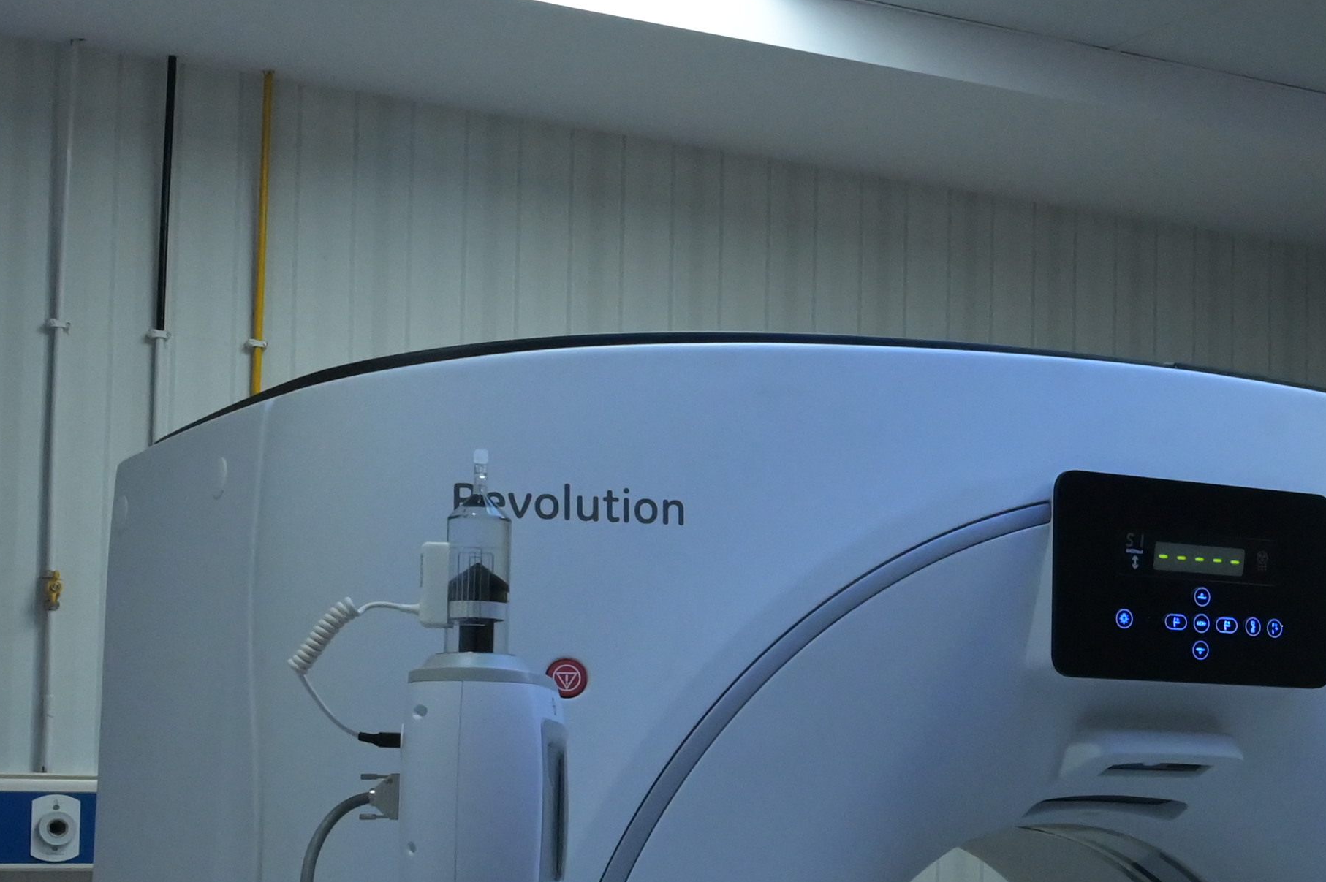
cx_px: 1523
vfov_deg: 16.9
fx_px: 2945
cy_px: 679
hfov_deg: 23.5
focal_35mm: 80
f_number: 11
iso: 4000
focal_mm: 24
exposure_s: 1/160
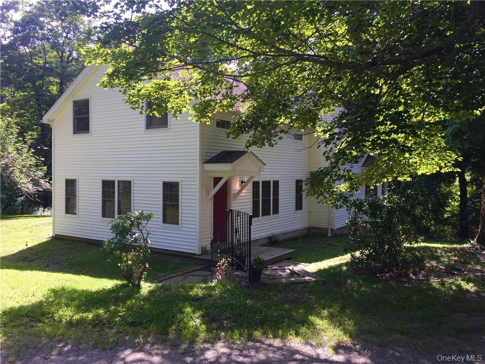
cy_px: 182
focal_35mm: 29
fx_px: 406
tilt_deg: -2.9
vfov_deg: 48.2
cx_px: 242
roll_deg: -2.2
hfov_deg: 61.7
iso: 32
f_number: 2.2
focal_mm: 4.15
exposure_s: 1/280
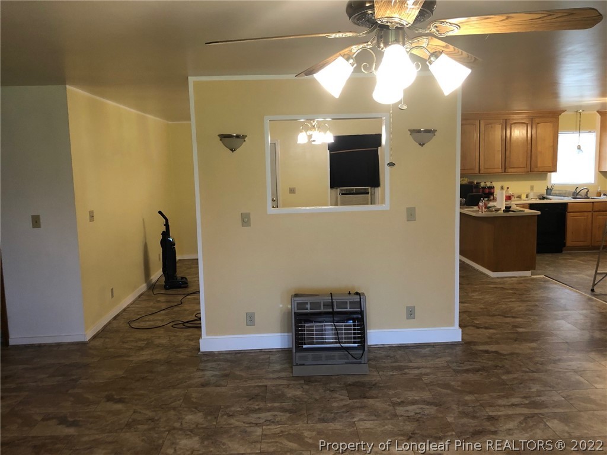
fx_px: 491
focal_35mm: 28
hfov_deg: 63.4
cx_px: 304
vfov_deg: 49.7
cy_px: 228
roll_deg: +1.5
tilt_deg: -6.0
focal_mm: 3.99
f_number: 1.8
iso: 50
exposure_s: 1/15
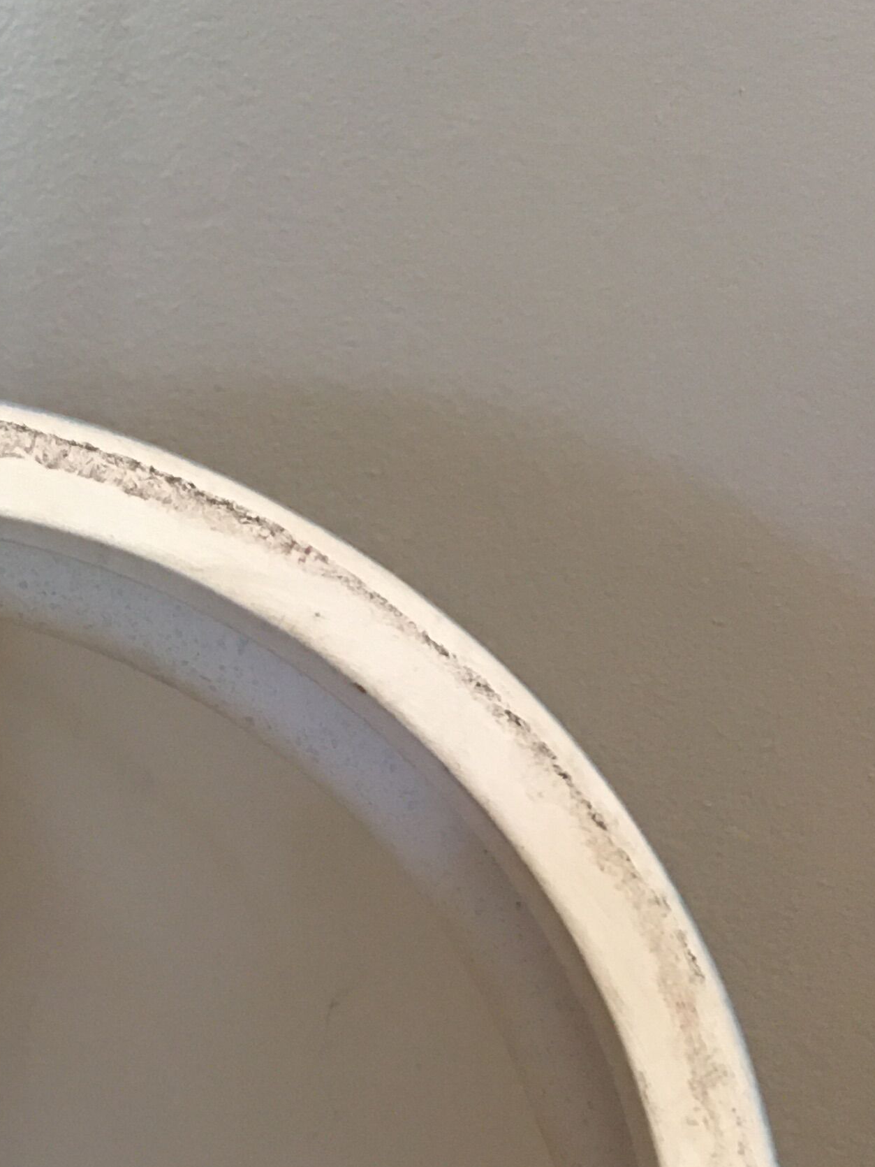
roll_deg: -3.8
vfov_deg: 25.7
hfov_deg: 19.8
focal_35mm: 70
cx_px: -172
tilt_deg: -29.0
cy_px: 1277
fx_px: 2359
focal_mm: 4.15
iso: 80
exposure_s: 1/10
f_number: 2.2
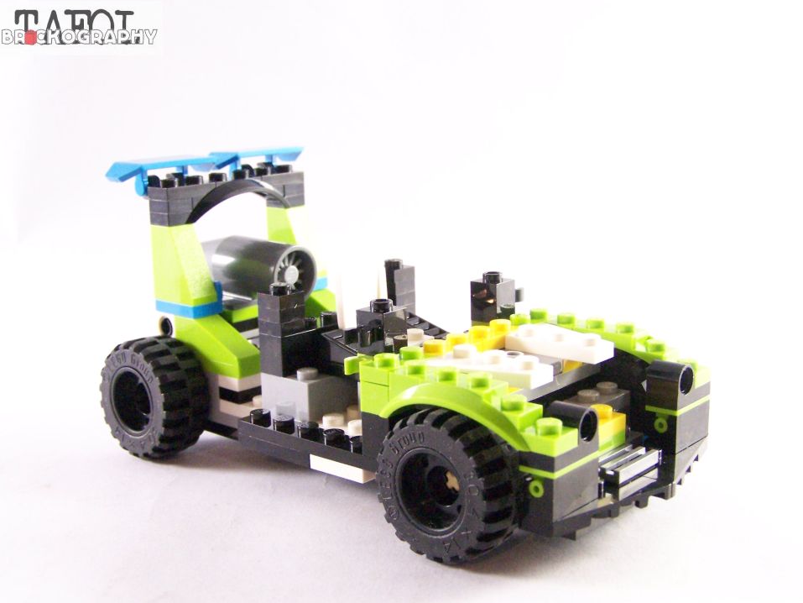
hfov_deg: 41.2
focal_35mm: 46
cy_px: 315
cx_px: 416
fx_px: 1067
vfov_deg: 31.5
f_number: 3.2
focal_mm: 7.1
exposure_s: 1/45
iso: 400
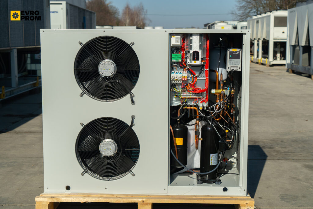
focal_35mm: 53
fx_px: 461
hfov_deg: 37.5
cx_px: 156
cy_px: 104
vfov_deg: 25.5
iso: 100
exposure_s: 1/800
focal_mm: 53
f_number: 5.6
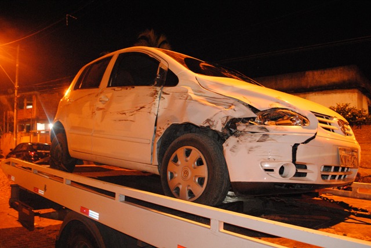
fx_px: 309
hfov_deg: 61.9
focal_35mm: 30
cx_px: 186
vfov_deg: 43.7
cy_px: 124
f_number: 4.5
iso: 1600
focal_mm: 20
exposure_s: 1/6
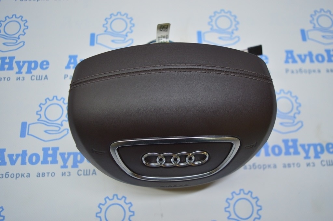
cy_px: 110
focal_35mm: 30
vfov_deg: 43.5
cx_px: 166
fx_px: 277
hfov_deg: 62.0
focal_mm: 20
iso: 400
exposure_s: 1/100
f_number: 3.8
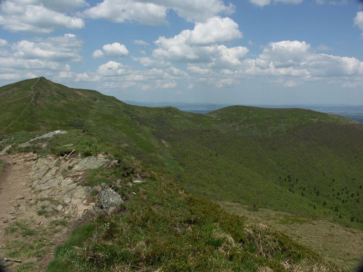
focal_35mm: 34
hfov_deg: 54.0
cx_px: 182
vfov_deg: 41.8
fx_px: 357
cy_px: 136
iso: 64
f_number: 8
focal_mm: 8.7
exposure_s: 1/400
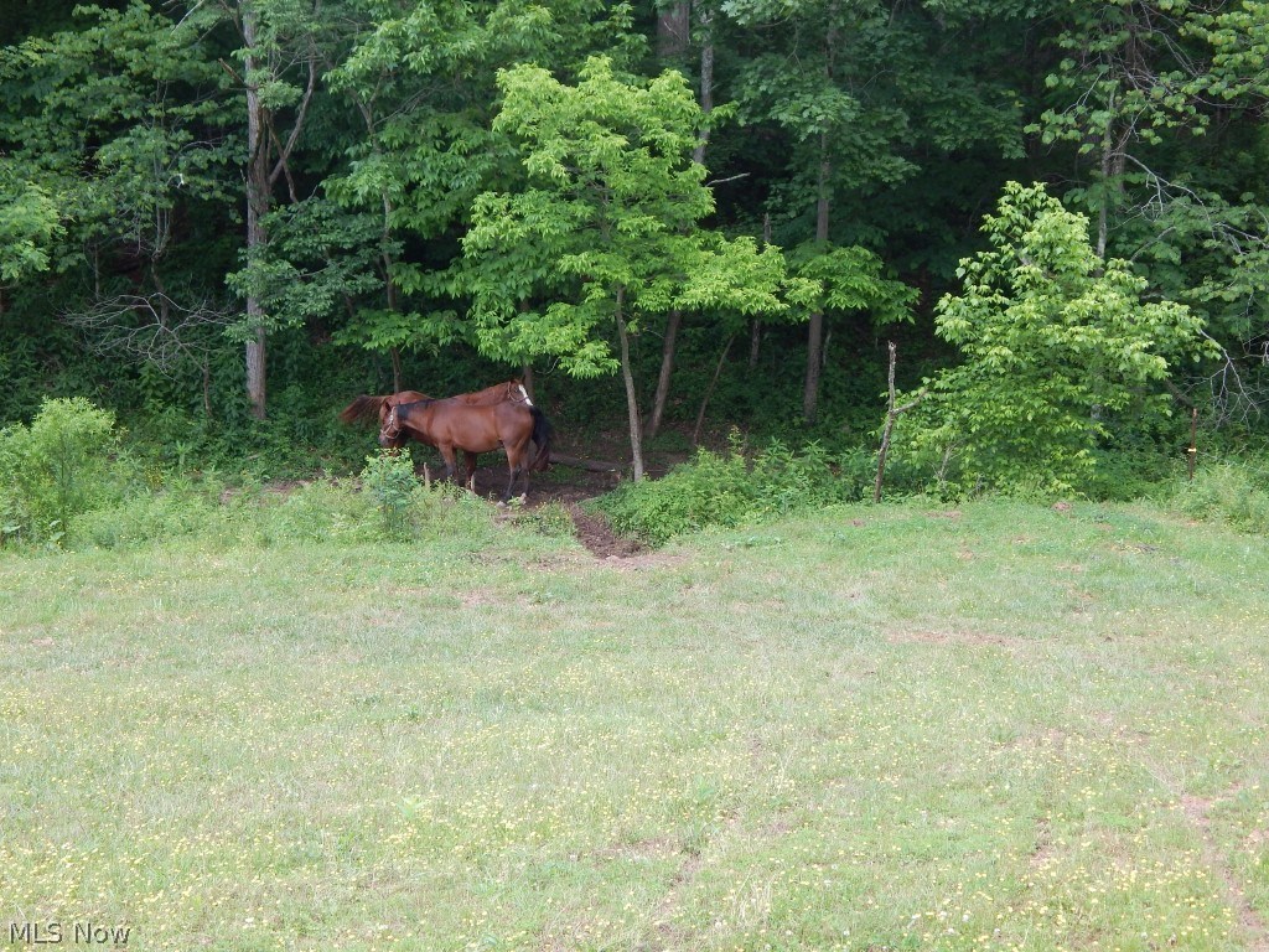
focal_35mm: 54
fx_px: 1980
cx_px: 634
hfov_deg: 35.5
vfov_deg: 27.0
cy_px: 476
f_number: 3.8
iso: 125
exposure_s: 1/200
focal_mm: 9.7
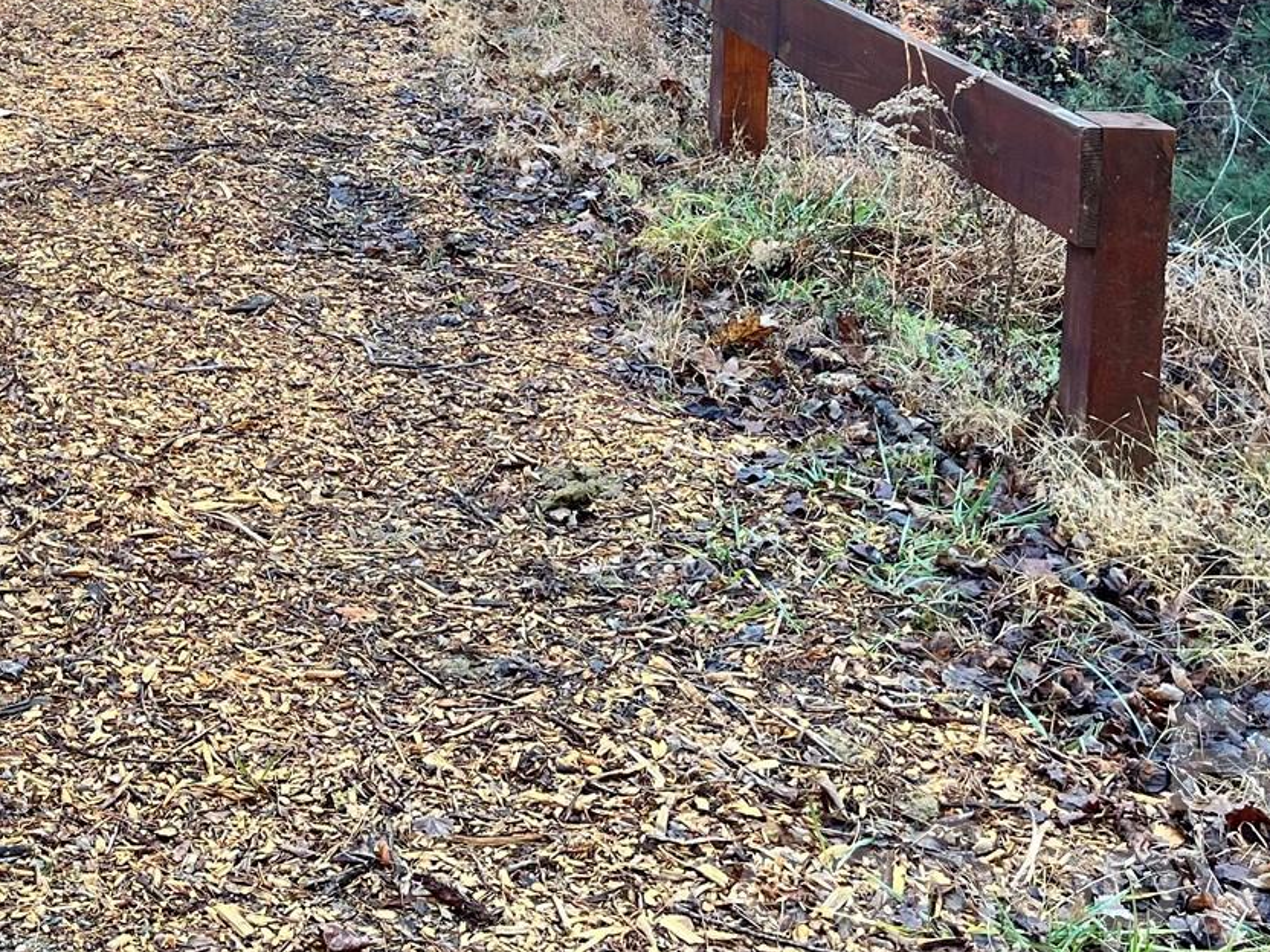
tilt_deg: -6.3
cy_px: -168
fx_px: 2348
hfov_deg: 28.9
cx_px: 95
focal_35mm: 64
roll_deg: -2.0
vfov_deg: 21.4
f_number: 1.6
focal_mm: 5.1
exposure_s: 1/122
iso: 64
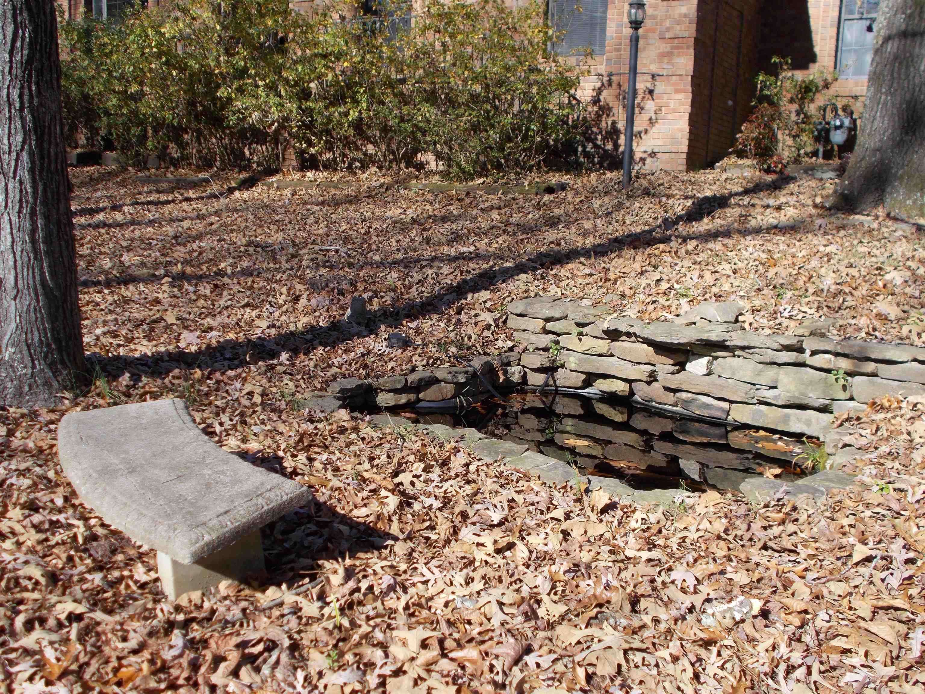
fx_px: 1042
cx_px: 462
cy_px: 347
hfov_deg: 47.9
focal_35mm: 39
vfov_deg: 36.8
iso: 80
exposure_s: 1/400
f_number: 3.9
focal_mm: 6.9
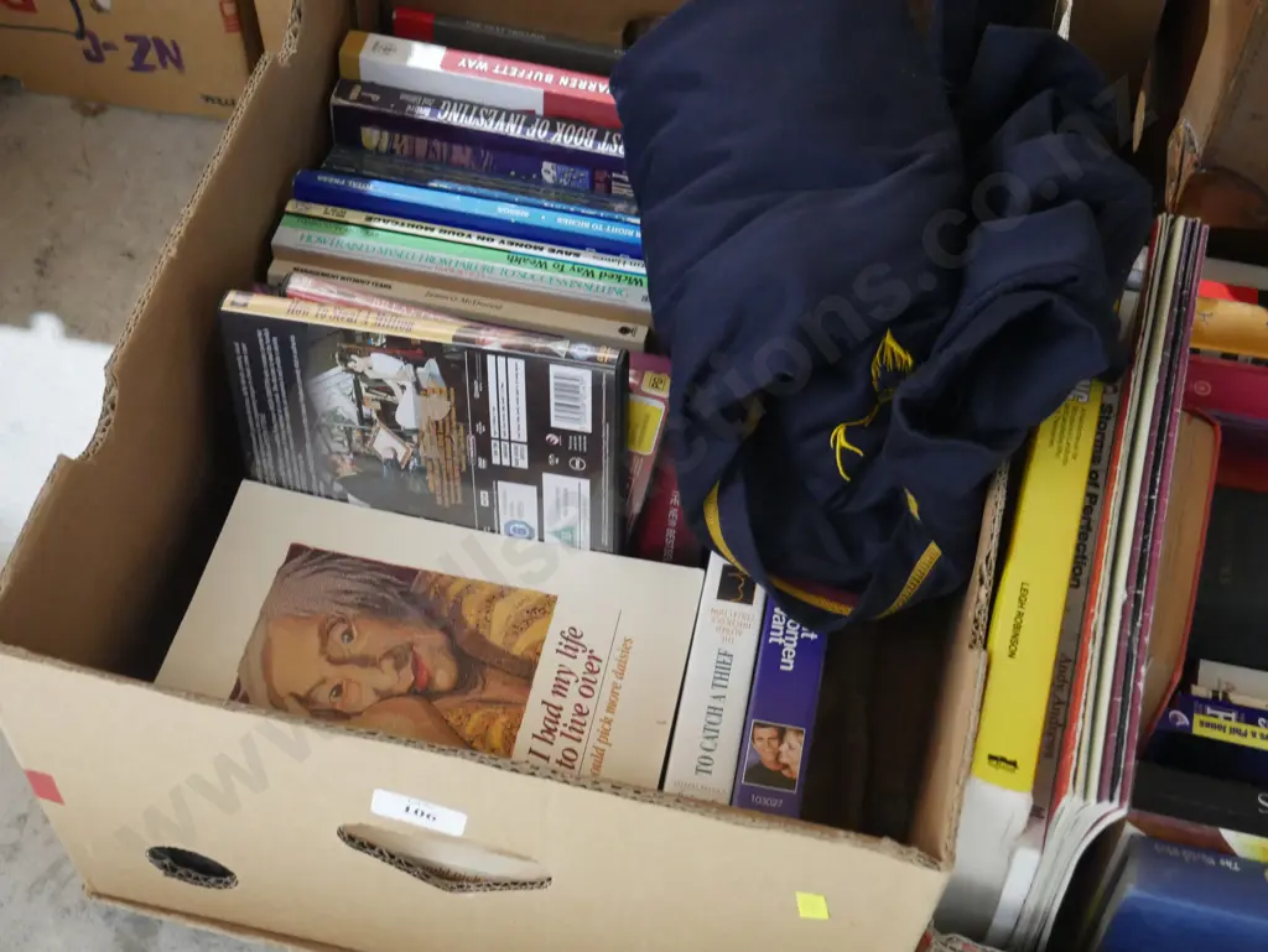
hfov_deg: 38.2
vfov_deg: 29.1
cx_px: 634
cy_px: 476
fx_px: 1832
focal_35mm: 50
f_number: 5.3
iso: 3200
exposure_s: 1/20
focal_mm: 25
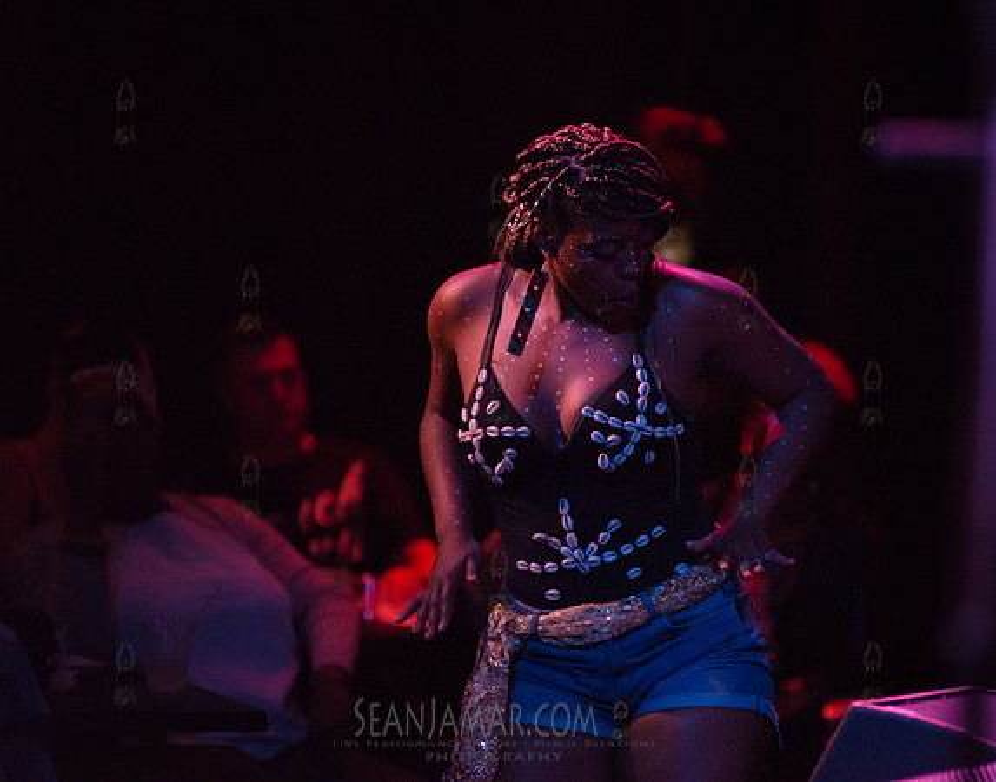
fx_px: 5199
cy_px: 379
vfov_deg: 8.6
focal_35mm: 178
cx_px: 581
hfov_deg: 10.9
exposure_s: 1/200
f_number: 2.8
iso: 4000
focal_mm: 155
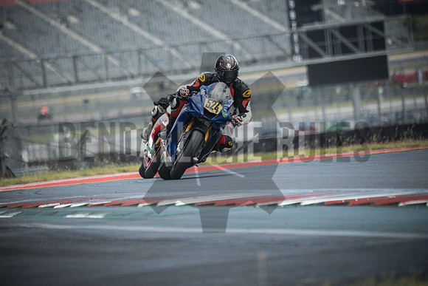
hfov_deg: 3.4
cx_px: 214
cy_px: 143
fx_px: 7135
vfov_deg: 2.3
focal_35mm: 600
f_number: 5.6
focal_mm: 400
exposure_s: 1/2500
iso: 3200
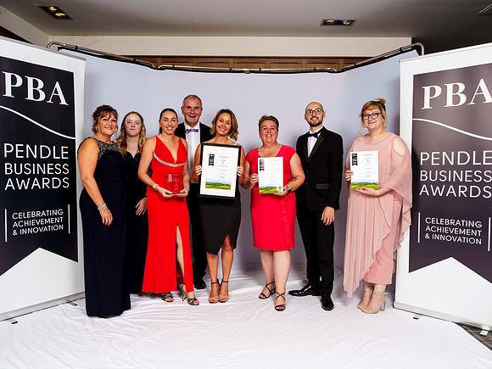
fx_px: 384
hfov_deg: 65.2
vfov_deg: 51.3
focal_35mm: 27
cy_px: 184
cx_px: 243
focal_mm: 25
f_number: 8
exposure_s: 1/125
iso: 100
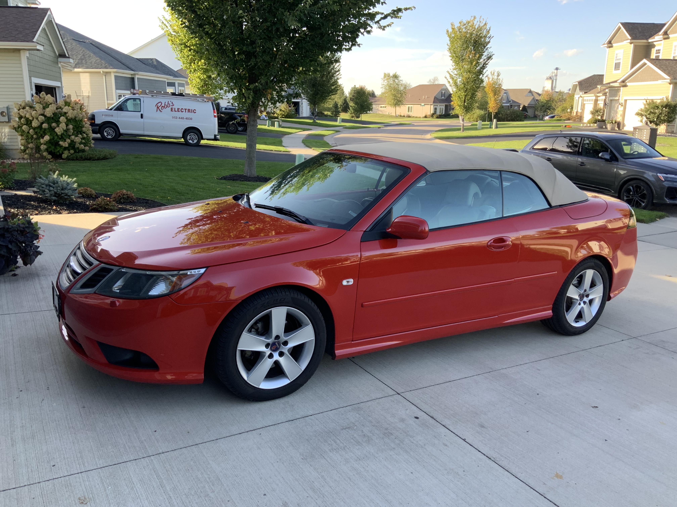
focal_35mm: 29
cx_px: 338
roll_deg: -0.1
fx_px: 567
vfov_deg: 48.2
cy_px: 254
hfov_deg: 61.7
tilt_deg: -15.3
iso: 16
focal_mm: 3
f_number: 1.8
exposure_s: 1/156
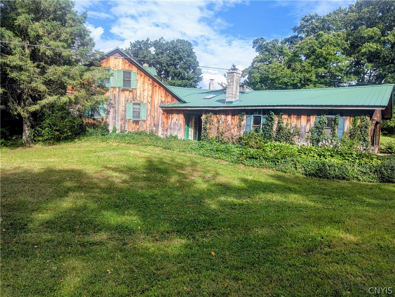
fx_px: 274
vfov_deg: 56.9
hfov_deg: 71.5
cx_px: 198
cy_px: 148
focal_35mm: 24
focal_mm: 6.81
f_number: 1.85
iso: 33
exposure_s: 1/1167
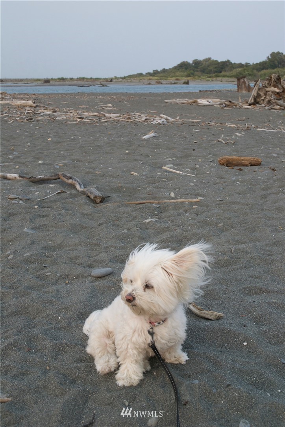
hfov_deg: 30.8
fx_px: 517
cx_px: 142
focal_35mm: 44
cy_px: 214
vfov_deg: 45.0
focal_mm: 29
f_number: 7.1
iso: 400
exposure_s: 1/200
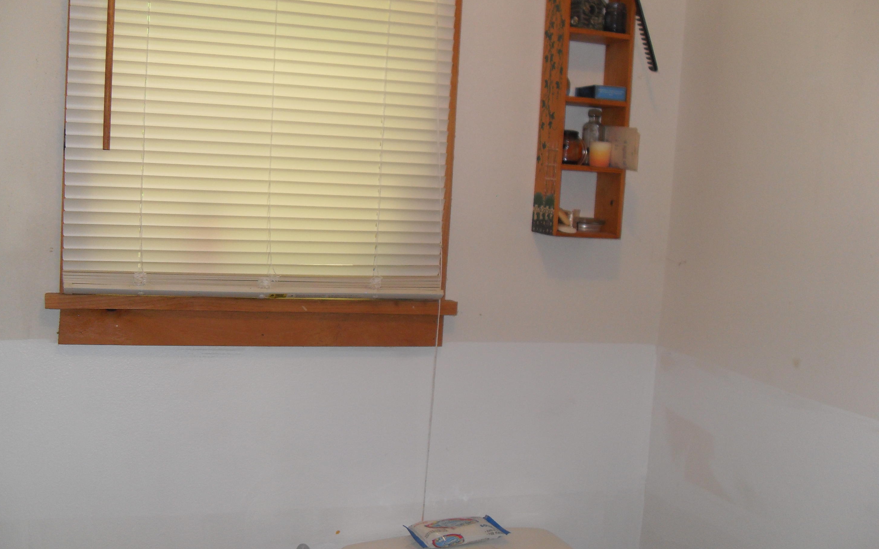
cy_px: 281
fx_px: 886
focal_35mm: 37
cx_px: 428
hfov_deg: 52.7
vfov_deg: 34.4
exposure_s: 1/45
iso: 100
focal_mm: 6.3
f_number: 2.8
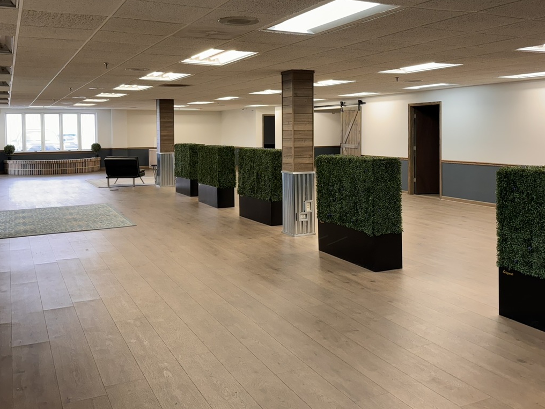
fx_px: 535
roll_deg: +0.5
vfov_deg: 41.4
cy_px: 146
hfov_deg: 54.0
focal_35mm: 34
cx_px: 273
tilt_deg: -2.9
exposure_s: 1/120
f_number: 1.78
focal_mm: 6.76
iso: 160
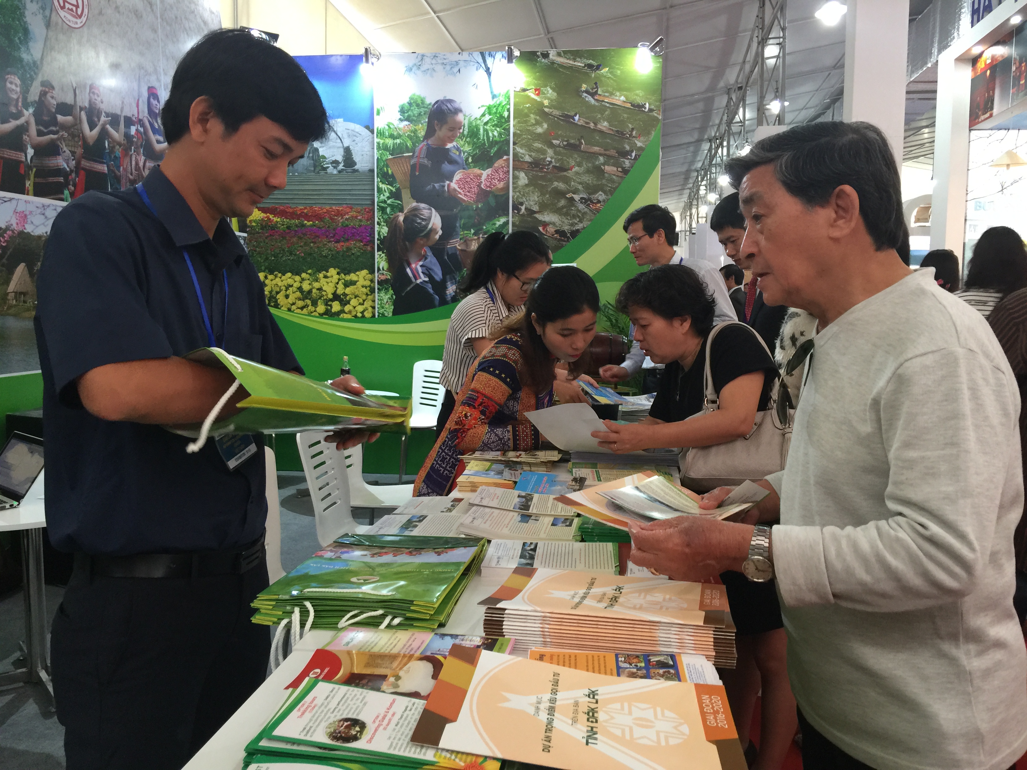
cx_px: 514
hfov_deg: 61.7
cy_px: 385
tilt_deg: -6.0
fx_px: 860
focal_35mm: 29
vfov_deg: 48.2
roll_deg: -2.1
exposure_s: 1/17
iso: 64
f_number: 2.2
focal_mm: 4.15
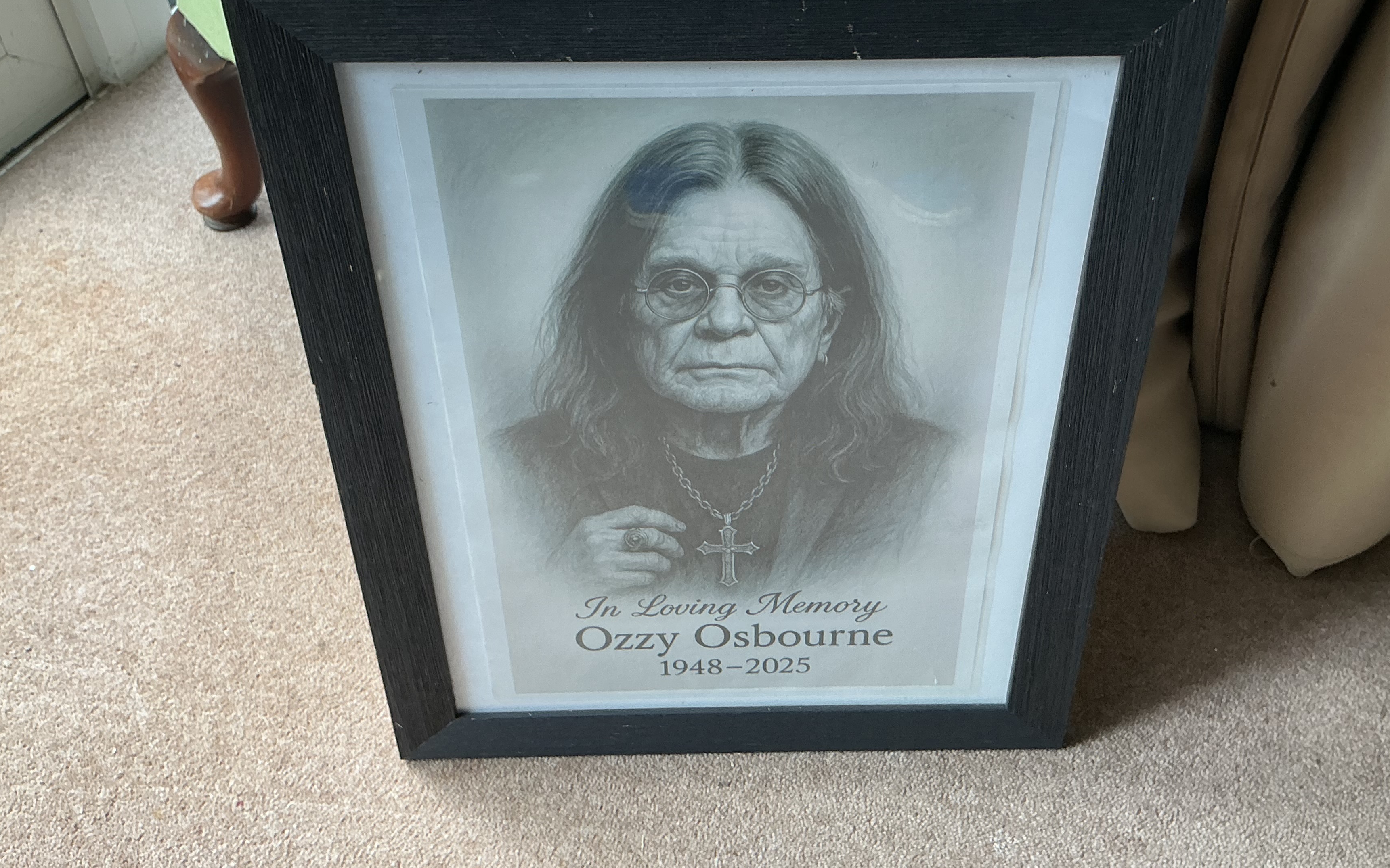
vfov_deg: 35.2
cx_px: 745
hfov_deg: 54.0
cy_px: 329
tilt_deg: -48.1
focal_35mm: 36
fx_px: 1364
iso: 32
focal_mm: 3
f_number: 1.8
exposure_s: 1/100
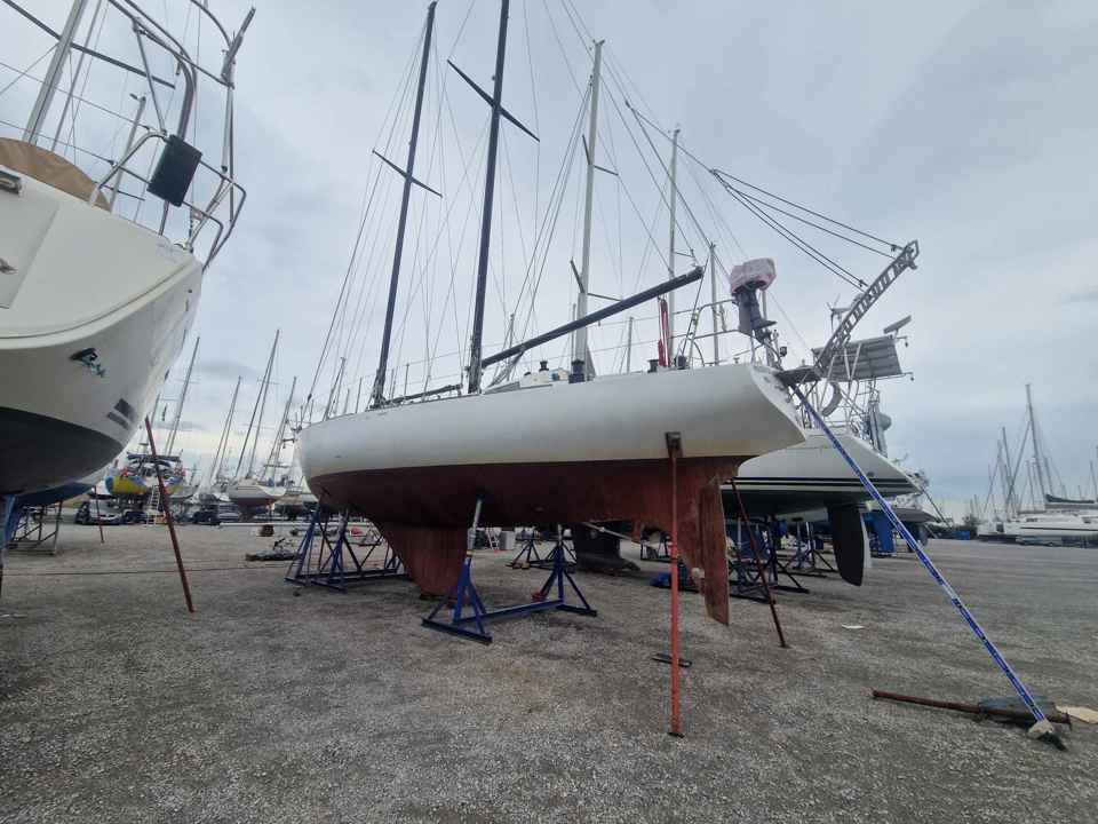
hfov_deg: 106.2
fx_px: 412
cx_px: 549
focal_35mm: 13
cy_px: 412
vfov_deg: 89.9
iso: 50
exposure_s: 1/736
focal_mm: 2.2
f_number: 2.2
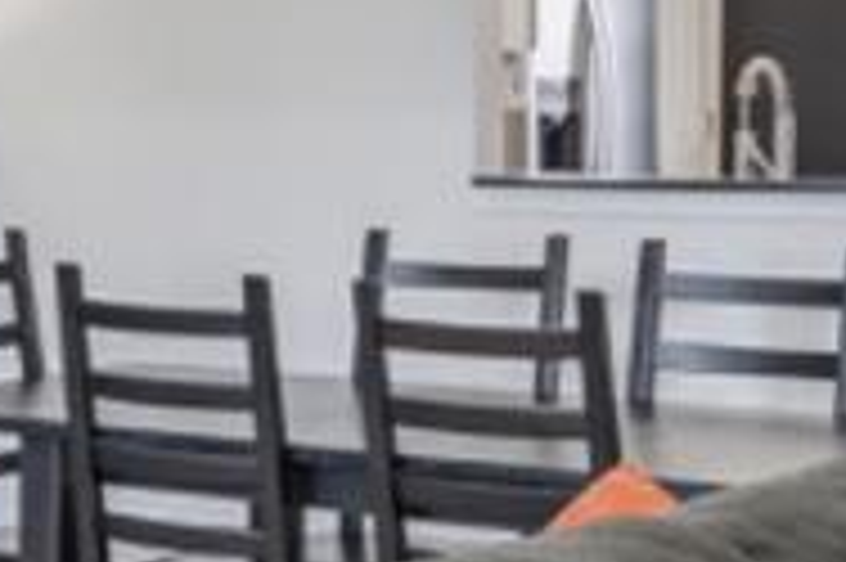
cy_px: 40
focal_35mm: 128
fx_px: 3005
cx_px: -652
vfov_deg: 10.6
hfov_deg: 14.3
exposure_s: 1/6
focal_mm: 16
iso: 100
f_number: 8
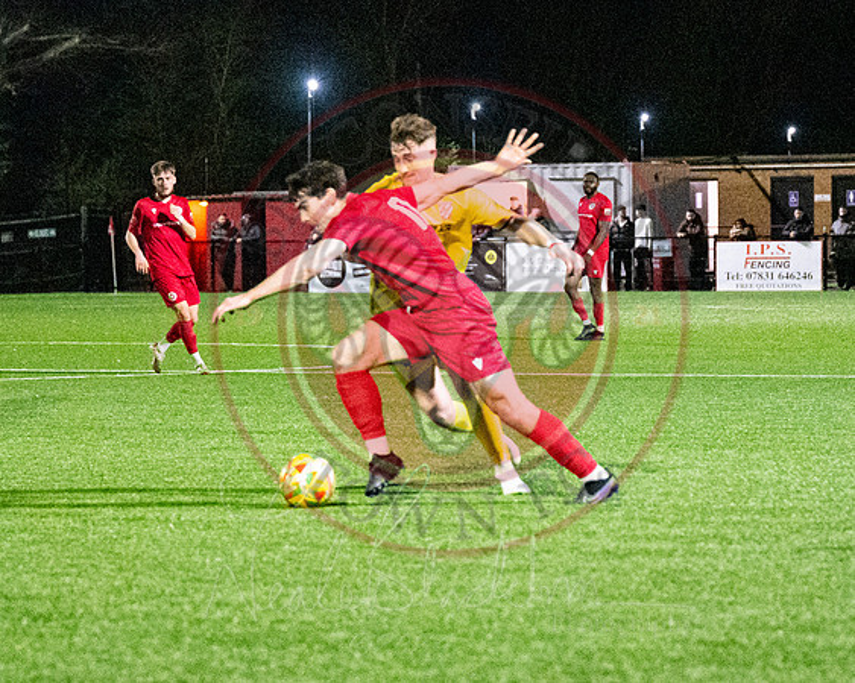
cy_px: 433
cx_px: 574
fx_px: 4844
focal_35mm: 192
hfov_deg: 10.1
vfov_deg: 8.1
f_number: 2.8
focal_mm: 70
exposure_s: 1/1000
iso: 8000
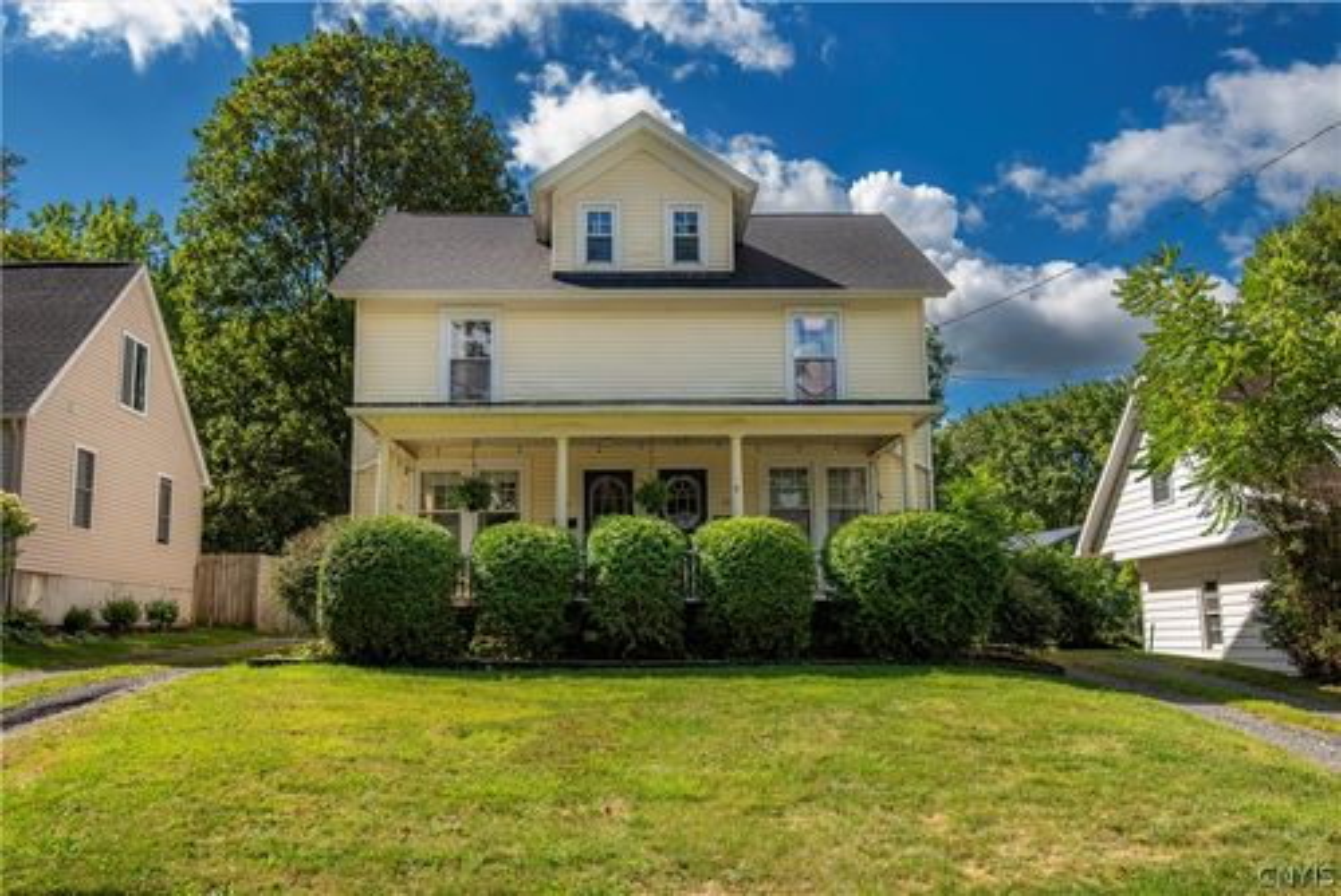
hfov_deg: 61.9
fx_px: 1118
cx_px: 670
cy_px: 448
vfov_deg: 43.7
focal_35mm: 30
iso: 400
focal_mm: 30
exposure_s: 1/640
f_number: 8
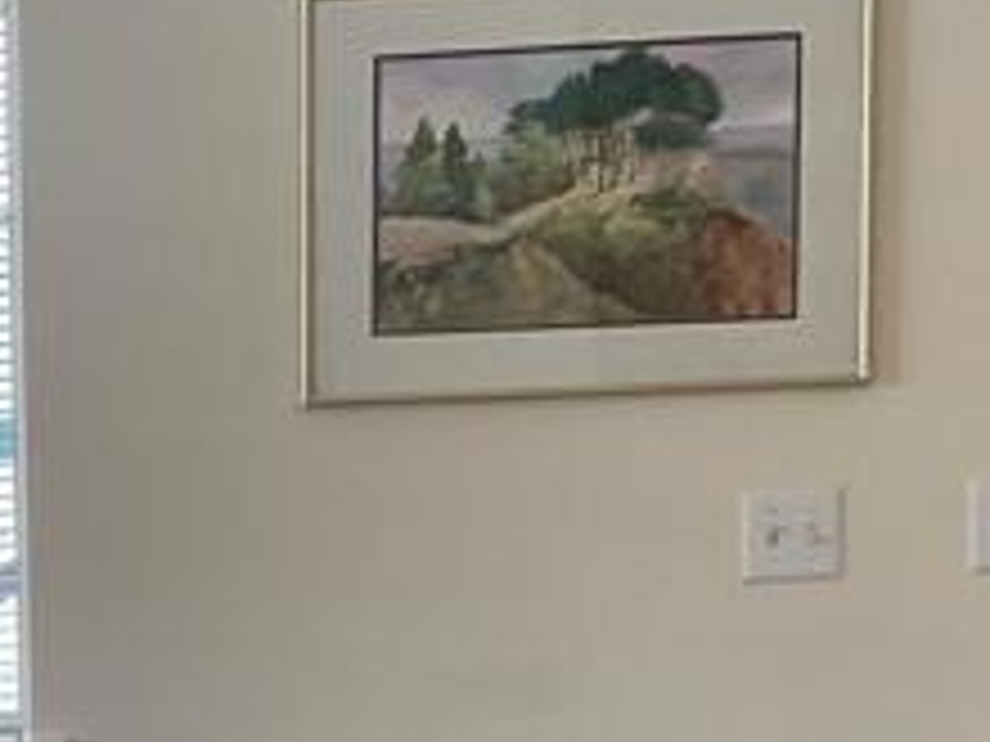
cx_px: -734
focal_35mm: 135
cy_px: 814
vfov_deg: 10.8
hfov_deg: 13.3
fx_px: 3861
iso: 40
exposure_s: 1/120
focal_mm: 3
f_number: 1.8
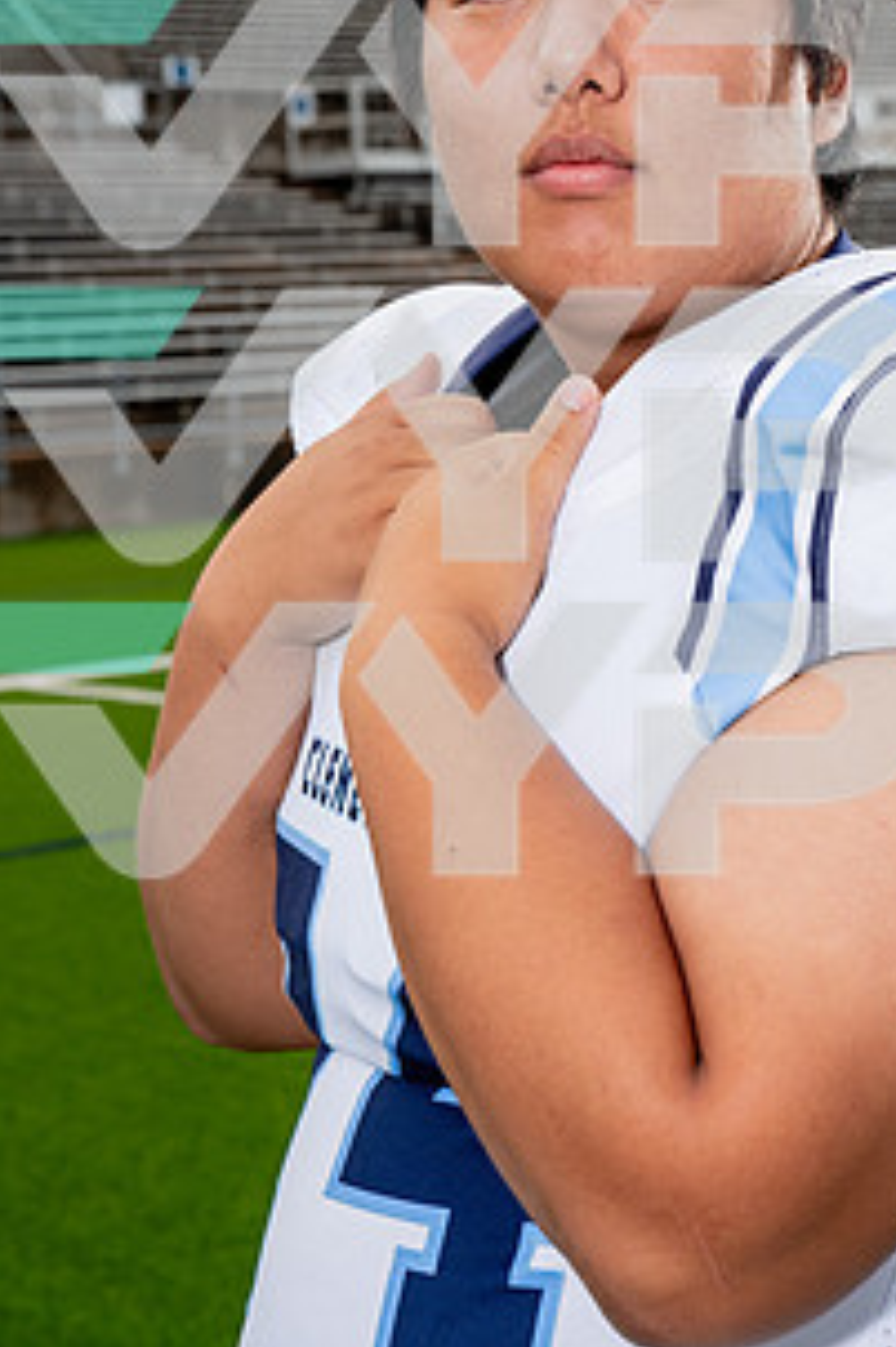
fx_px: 2952
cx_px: 593
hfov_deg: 17.2
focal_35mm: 79
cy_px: 428
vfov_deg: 25.5
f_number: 7.1
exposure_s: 1/250
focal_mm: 53
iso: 160
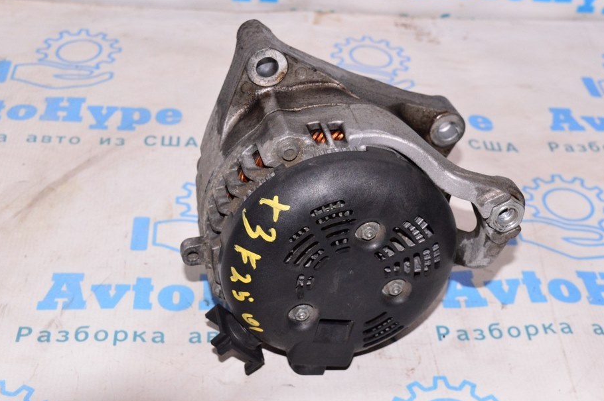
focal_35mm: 54
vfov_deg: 25.0
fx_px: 905
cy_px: 222
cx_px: 337
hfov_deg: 36.9
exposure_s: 1/200
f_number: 8
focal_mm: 32
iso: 1600
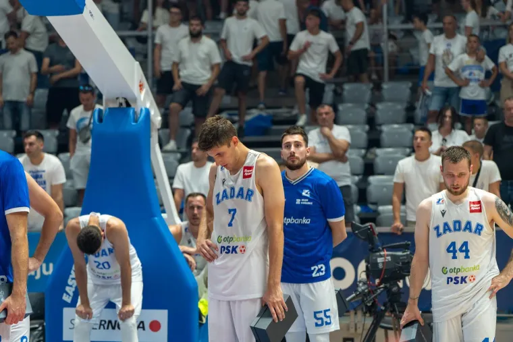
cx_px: 256
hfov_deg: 22.4
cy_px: 171
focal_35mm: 91
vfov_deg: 15.0
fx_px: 1297
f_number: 2.8
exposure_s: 1/800
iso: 1600
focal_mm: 91
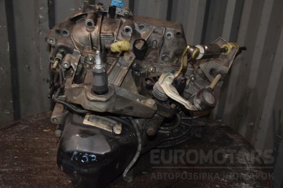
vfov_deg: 29.9
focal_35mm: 45
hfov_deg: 43.6
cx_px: 142
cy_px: 94
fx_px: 354
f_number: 5
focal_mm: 30
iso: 800
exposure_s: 1/60
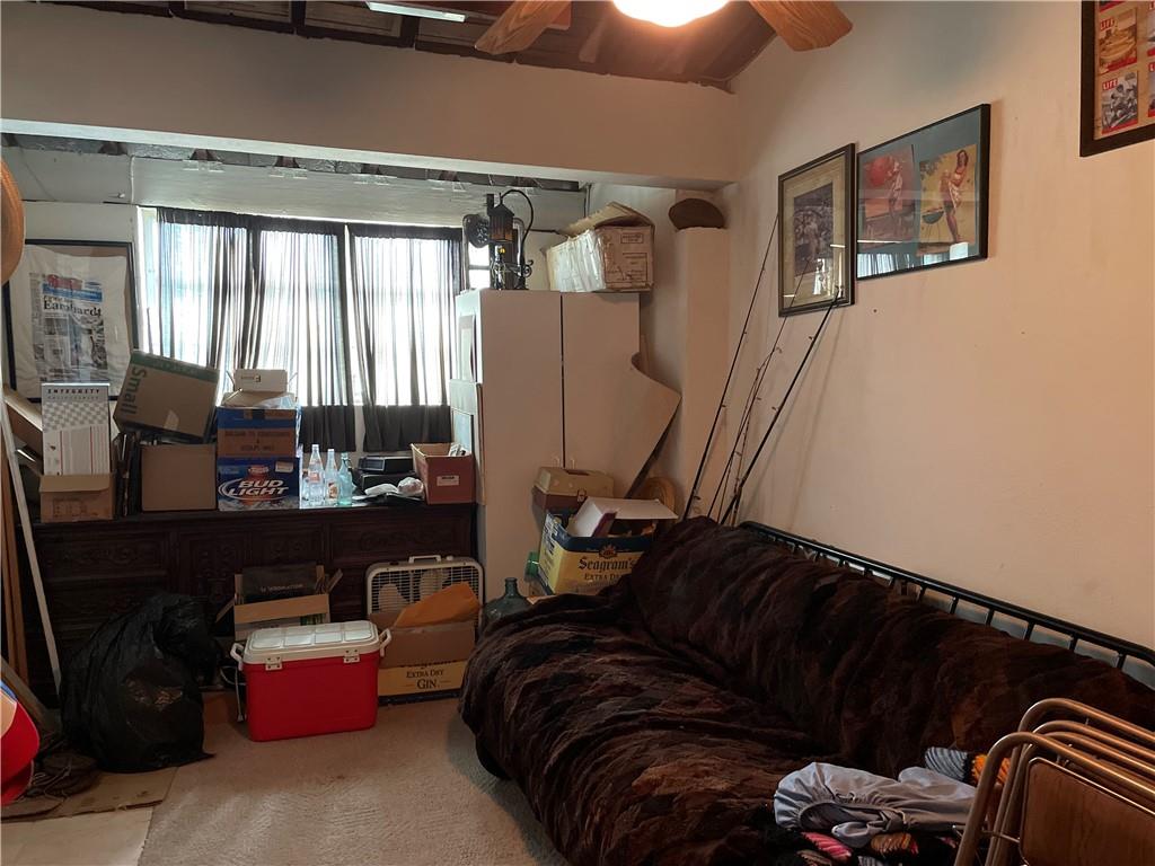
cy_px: 433
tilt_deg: -4.0
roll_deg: +0.1
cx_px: 578
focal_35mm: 26
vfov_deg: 53.1
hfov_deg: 67.3
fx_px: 868
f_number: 1.6
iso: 640
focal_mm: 4.2
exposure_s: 1/30
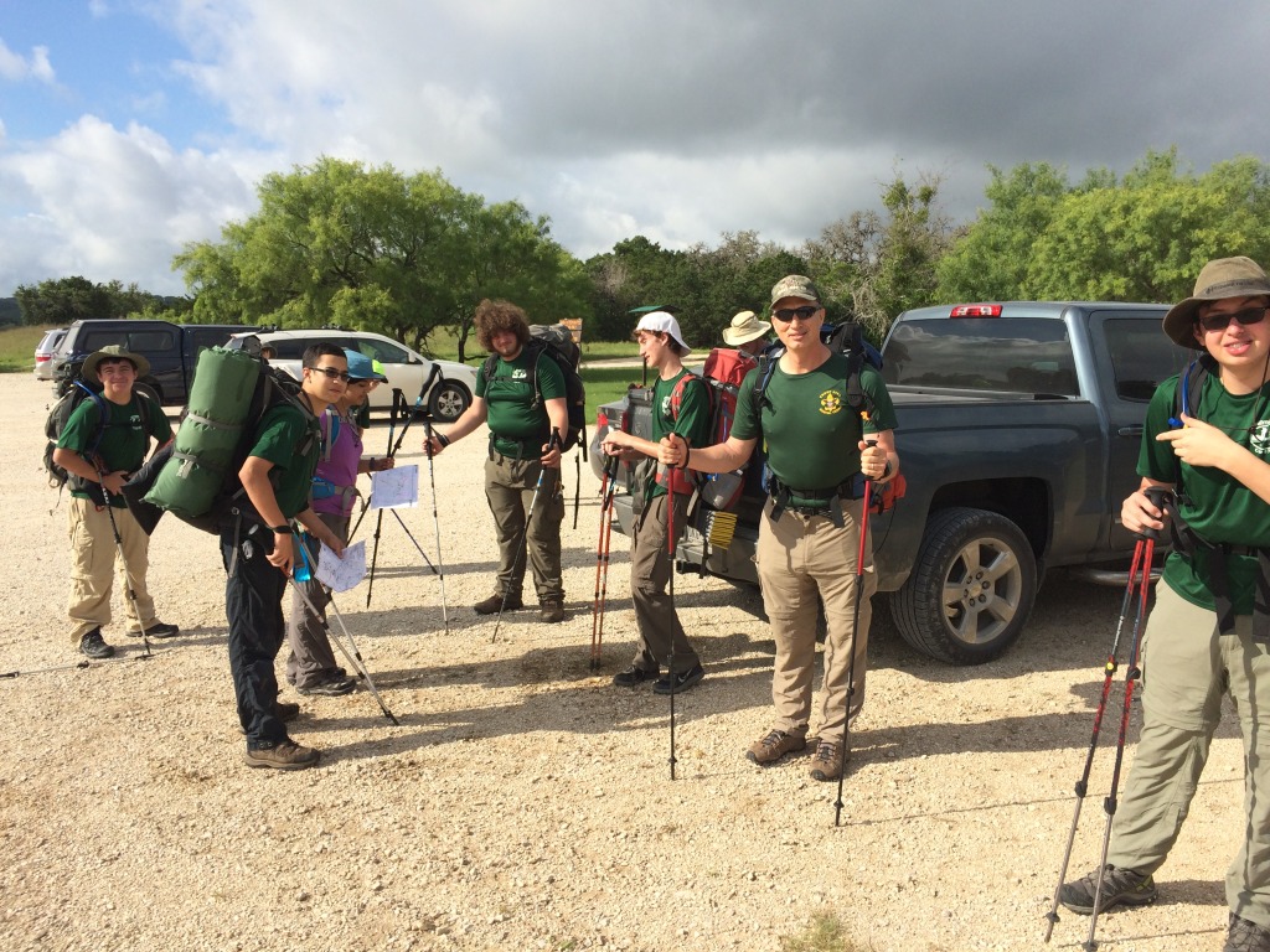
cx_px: 635
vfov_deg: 48.2
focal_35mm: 29
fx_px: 1064
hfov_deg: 61.7
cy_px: 476
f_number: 2.2
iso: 32
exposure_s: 1/1709
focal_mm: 4.15
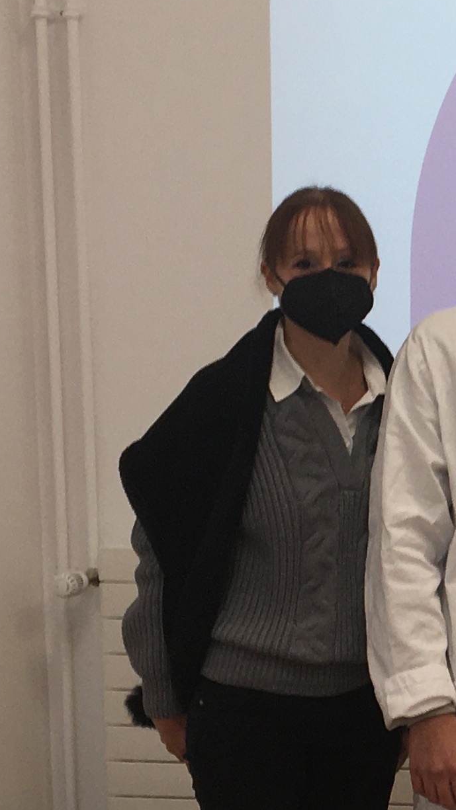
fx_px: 2236
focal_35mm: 104
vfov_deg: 20.5
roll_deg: +0.0
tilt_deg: -7.4
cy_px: 525
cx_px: 774
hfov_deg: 11.0
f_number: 2.2
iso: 32
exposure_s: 1/50
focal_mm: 4.15
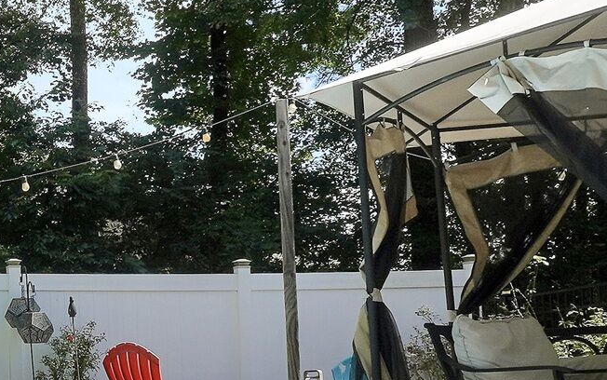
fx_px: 1191
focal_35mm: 72
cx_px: -294
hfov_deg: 23.2
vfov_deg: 17.9
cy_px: 323
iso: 100
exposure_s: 1/400
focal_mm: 10
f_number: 8
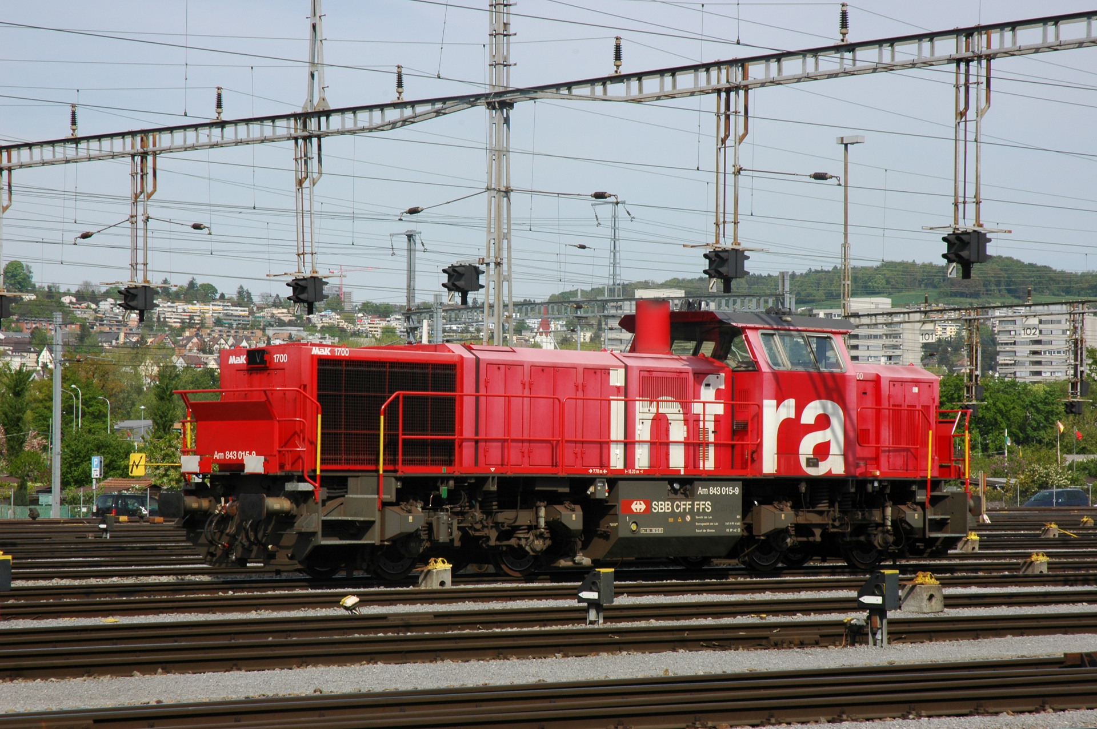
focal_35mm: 105
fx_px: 3197
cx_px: 548
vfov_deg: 13.0
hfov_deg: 19.5
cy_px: 364
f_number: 16
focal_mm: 70
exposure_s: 1/125
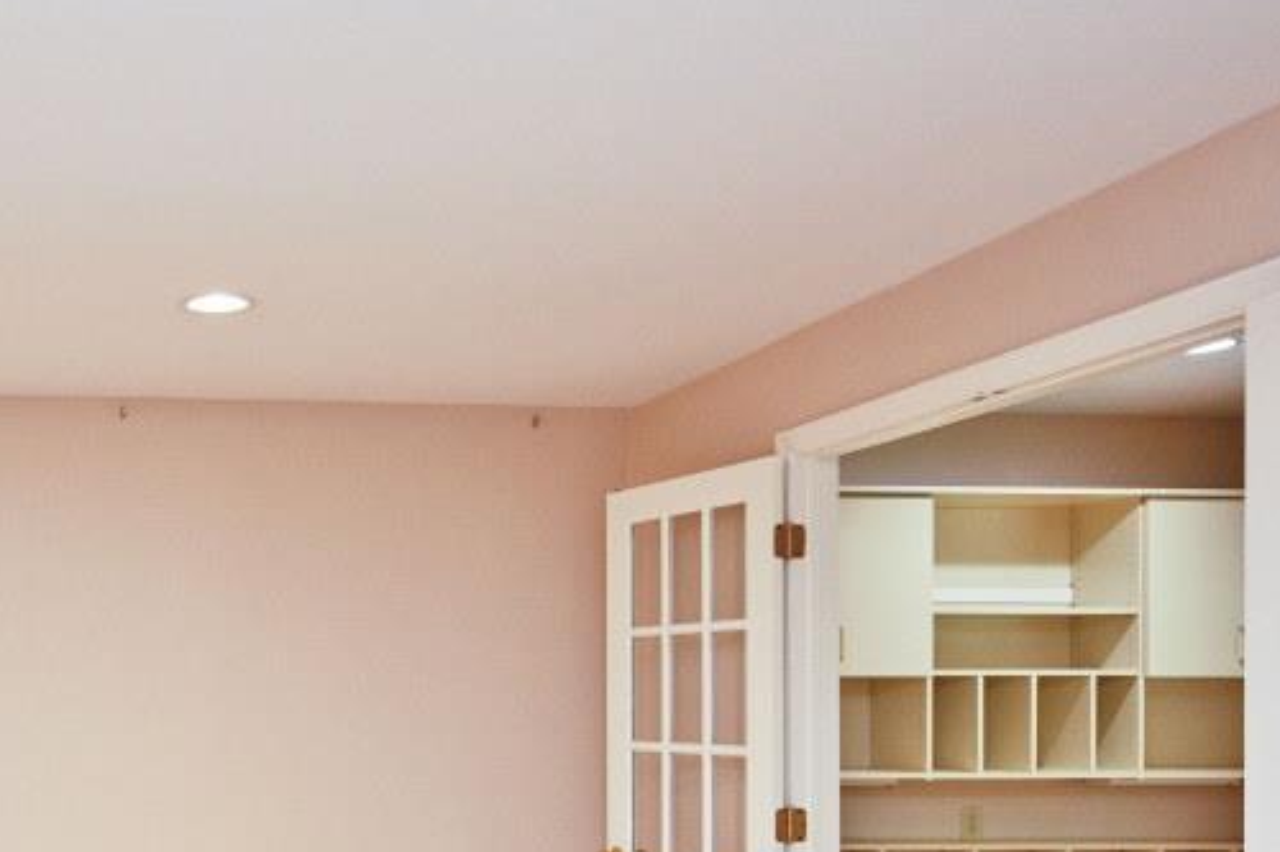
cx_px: 97
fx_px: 1493
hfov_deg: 42.1
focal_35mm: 42
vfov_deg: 31.1
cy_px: 683
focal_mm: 14
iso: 560
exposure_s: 1/60
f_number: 4
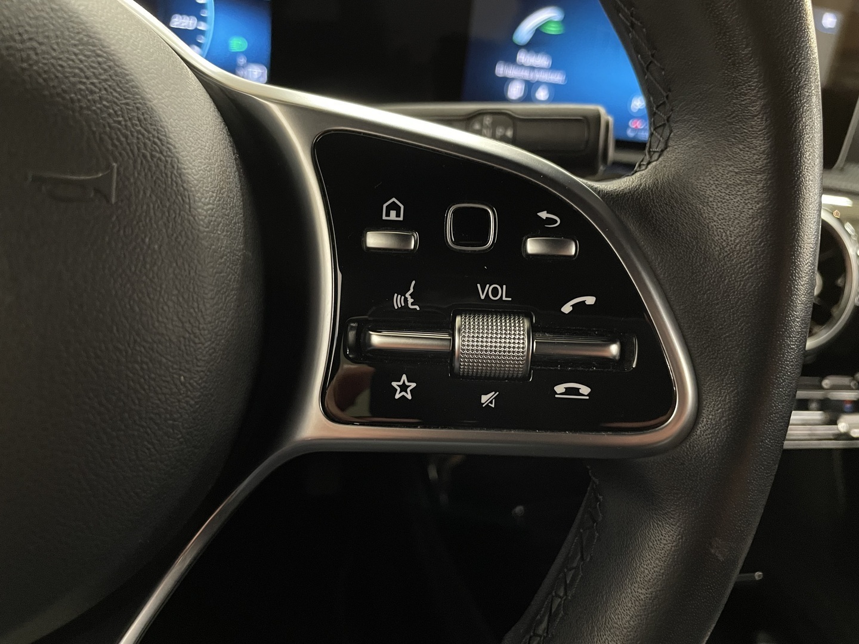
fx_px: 645
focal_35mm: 26
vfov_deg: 53.1
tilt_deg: -25.0
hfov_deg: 67.3
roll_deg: -8.8
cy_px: 322
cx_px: 430
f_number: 1.6
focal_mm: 4.2
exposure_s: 1/25
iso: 800
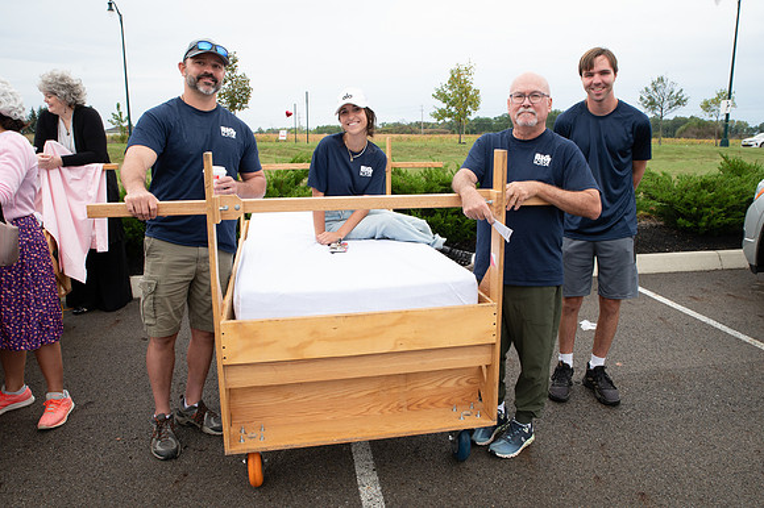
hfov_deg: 67.9
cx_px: 393
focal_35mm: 27
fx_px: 568
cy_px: 248
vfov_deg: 48.2
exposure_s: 1/200
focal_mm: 26
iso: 640
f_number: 10
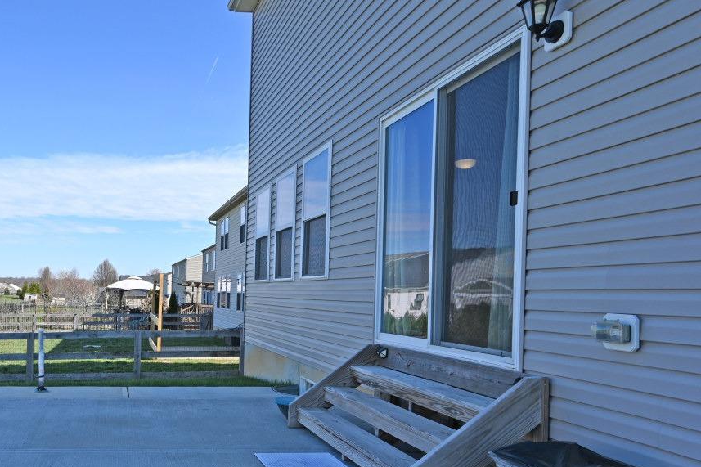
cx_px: 124
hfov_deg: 58.2
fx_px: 562
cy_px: 290
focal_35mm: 29
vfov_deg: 44.8
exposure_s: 1/320
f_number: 6.3
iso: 100
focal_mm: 16.5
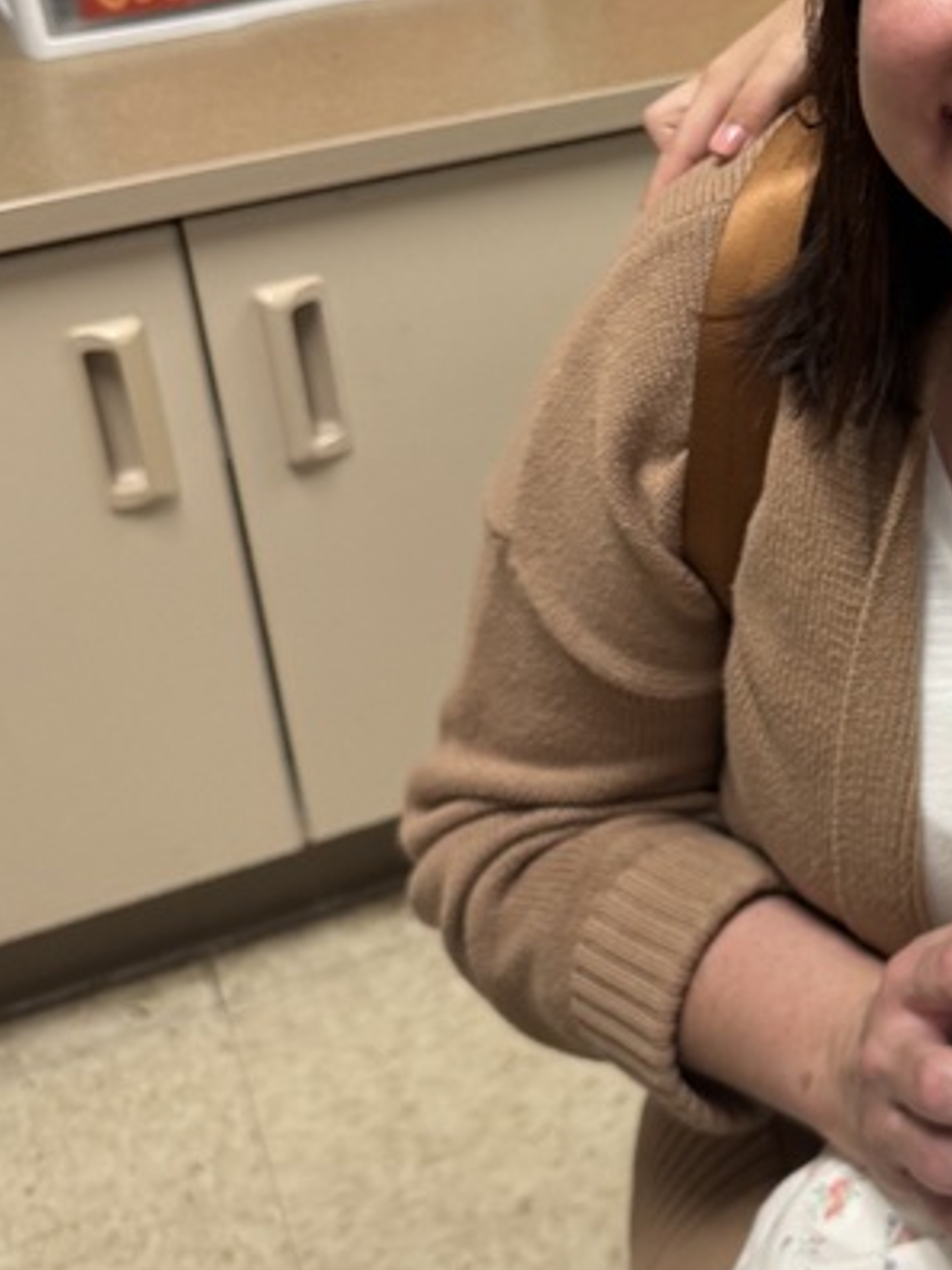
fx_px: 2273
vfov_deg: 30.6
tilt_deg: -25.0
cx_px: 1144
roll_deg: -2.5
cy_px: 305
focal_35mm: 62
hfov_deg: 21.9
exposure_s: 1/60
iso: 160
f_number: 1.78
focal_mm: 6.76
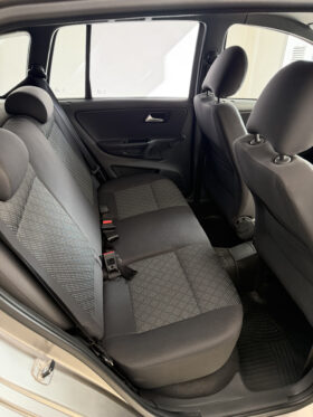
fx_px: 289
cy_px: 208
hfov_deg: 56.8
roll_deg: -0.3
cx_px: 156
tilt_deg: -32.4
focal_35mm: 24
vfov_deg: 71.6
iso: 200
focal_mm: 6.76
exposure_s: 1/72
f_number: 1.78
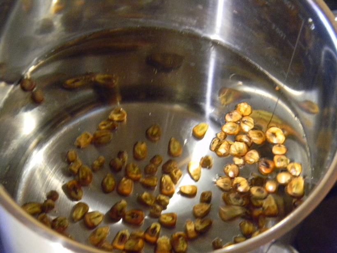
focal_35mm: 83
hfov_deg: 23.6
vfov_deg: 17.8
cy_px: 126
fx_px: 808
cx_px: 168
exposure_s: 1/1.1
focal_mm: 15.1
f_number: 4.5
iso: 567
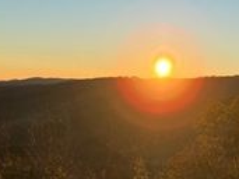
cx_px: 154
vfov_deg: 19.3
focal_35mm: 76
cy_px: 61
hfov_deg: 25.6
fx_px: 524
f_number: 1.5
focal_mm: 5.7
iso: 50
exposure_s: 1/3077
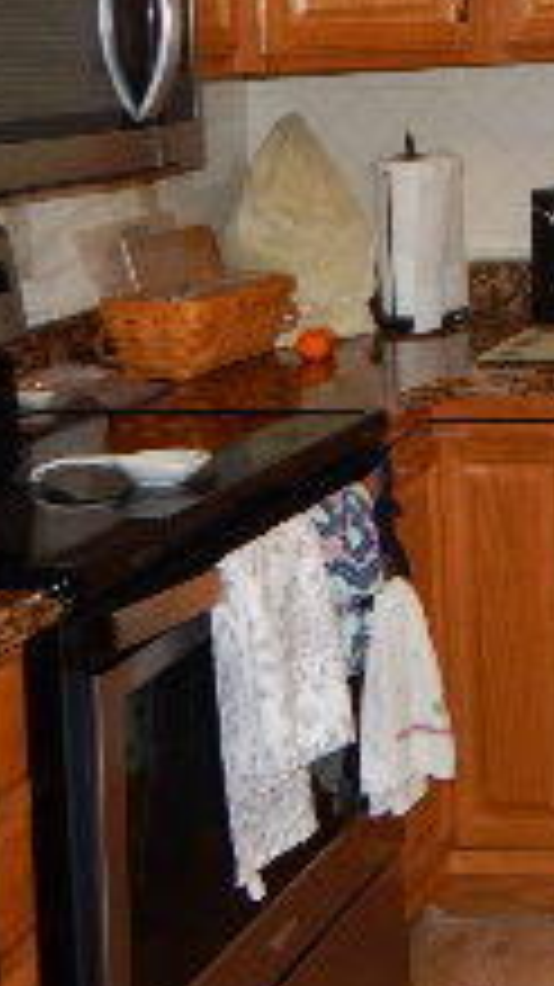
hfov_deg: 15.5
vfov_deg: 28.9
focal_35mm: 70
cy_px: 81
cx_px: 905
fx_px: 1830
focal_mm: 4
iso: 200
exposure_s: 1/30
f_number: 3
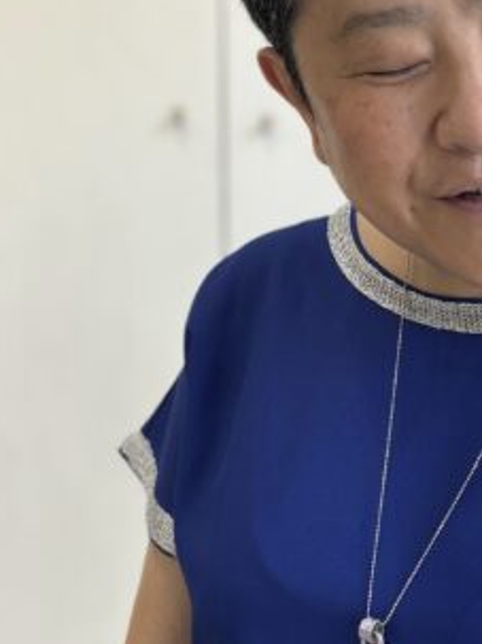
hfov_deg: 16.6
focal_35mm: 88
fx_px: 1635
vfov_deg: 22.3
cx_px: 414
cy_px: 334
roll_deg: -2.3
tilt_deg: -9.9
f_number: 1.6
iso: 64
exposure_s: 1/131
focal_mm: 5.96
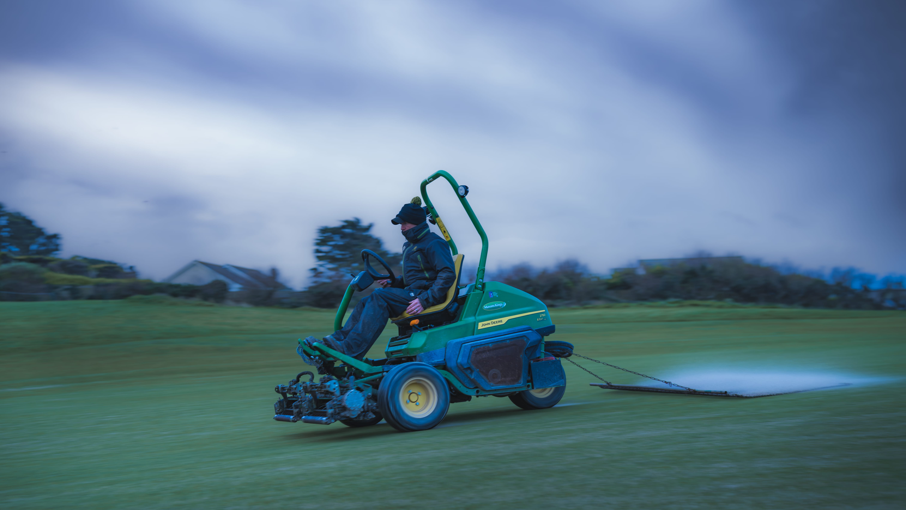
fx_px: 881
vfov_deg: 32.3
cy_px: 278
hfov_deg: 54.4
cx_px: 453
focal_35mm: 37
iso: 200
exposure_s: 1/60
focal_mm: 35
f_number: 2.5
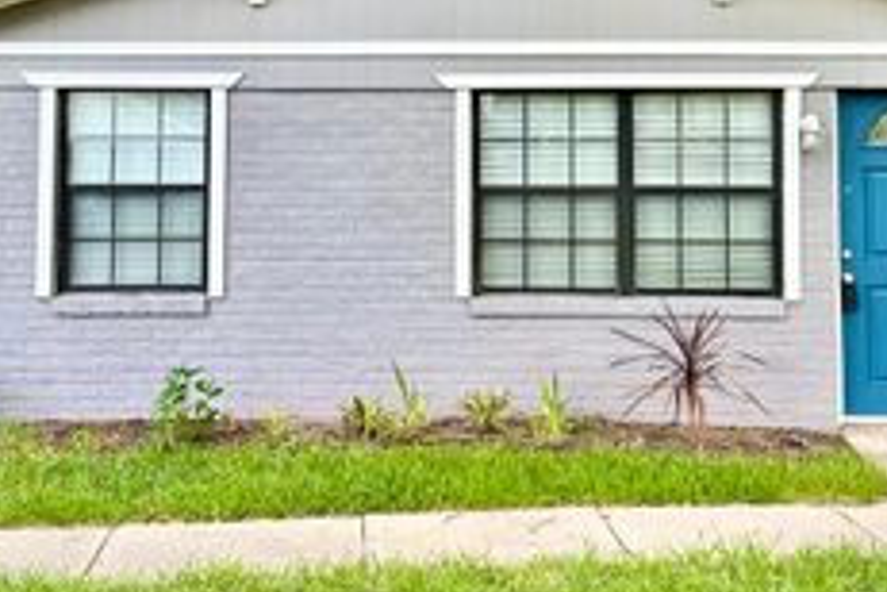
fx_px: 1330
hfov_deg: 36.8
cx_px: 526
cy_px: 102
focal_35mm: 54
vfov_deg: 24.6
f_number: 1.78
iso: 80
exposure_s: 1/145
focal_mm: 6.86
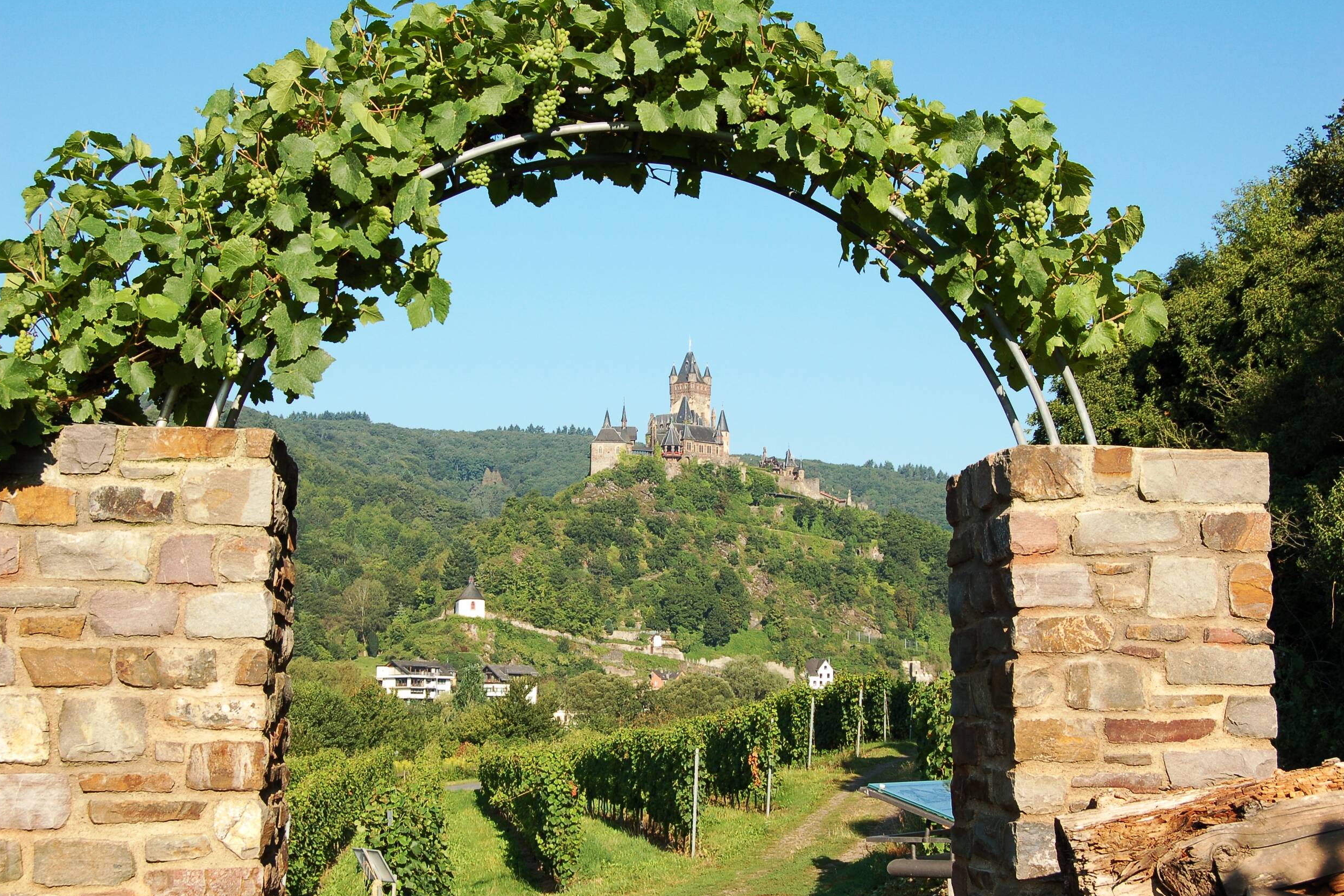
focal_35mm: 52
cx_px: 670
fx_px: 1941
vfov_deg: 26.0
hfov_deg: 38.2
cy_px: 454
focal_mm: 34
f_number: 10
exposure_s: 1/200
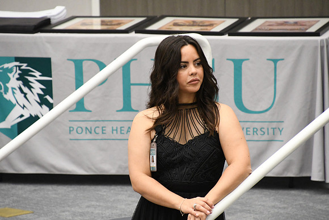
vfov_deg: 4.0
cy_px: 110
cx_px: 164
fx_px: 3154
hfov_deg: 6.0
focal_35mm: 345
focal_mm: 230
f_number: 7.1
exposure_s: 1/100
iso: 6400
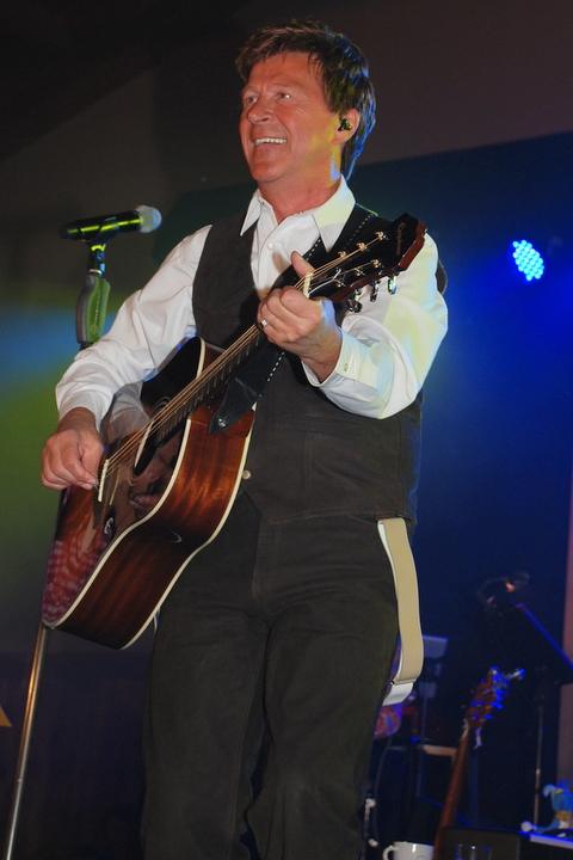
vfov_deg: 28.1
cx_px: 286
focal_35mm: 72
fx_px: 1719
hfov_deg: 18.9
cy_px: 430
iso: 320
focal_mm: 48
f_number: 5.6
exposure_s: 1/60
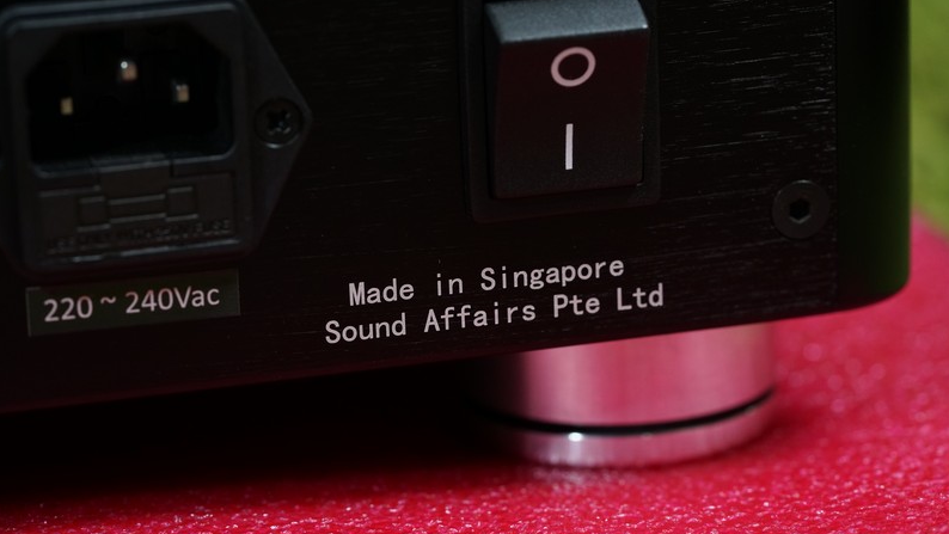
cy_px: 288
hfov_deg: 22.4
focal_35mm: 95
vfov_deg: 12.7
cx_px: 474
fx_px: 2391
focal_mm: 90
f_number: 5.6
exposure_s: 1/60
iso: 1600
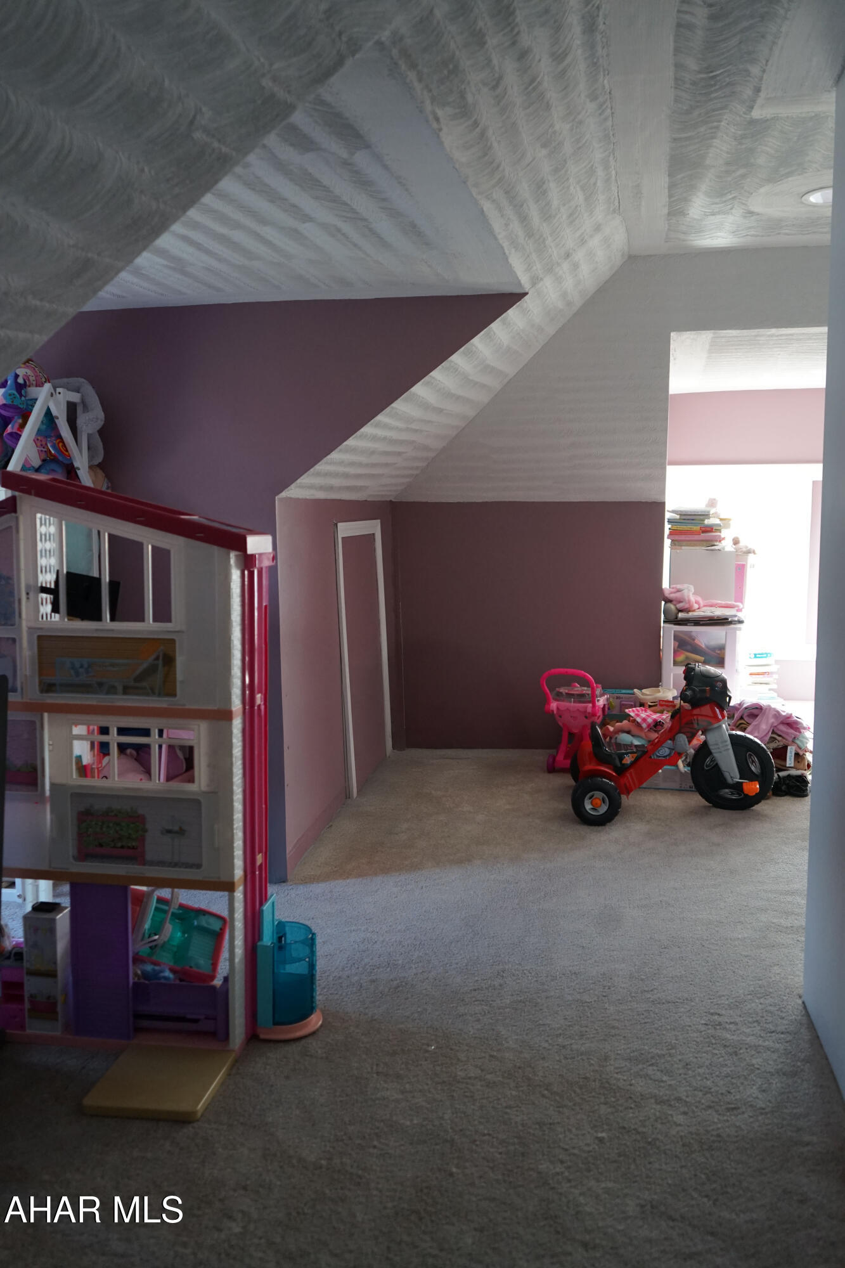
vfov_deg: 61.9
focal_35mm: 30
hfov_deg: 43.6
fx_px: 1056
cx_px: 422
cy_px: 634
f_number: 4
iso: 1600
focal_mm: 30
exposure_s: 1/160
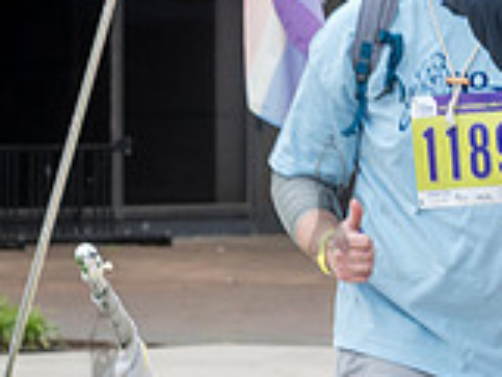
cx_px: 894
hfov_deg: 3.8
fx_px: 7605
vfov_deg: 2.8
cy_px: 310
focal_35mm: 524
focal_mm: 120
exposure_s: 1/160
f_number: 10
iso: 400
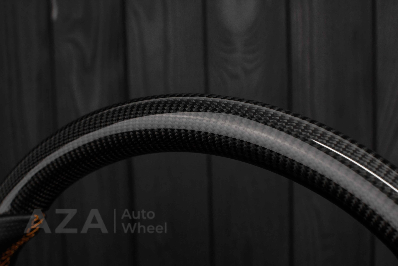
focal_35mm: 52
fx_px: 580
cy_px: 133
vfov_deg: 25.8
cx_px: 199
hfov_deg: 37.8
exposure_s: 1/125
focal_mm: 35
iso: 500
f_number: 6.3
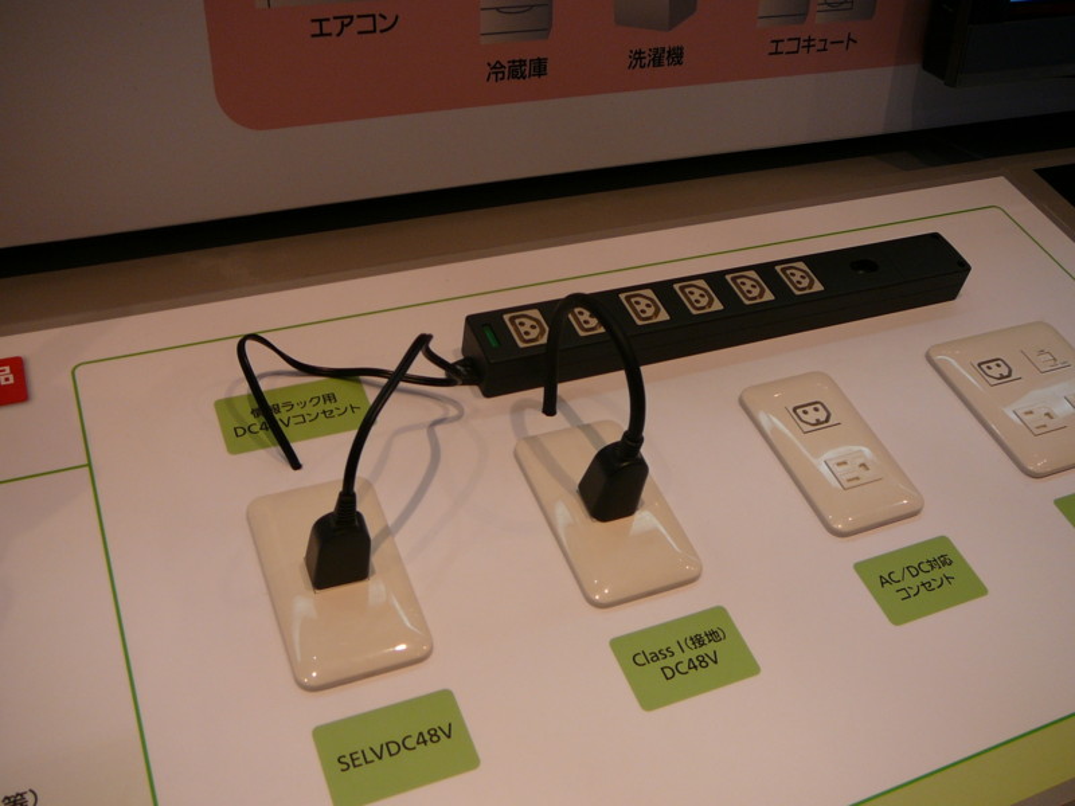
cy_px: 403
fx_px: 1087
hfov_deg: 52.6
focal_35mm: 35
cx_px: 538
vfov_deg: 40.7
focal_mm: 5.2
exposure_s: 1/60
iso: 80
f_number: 2.8
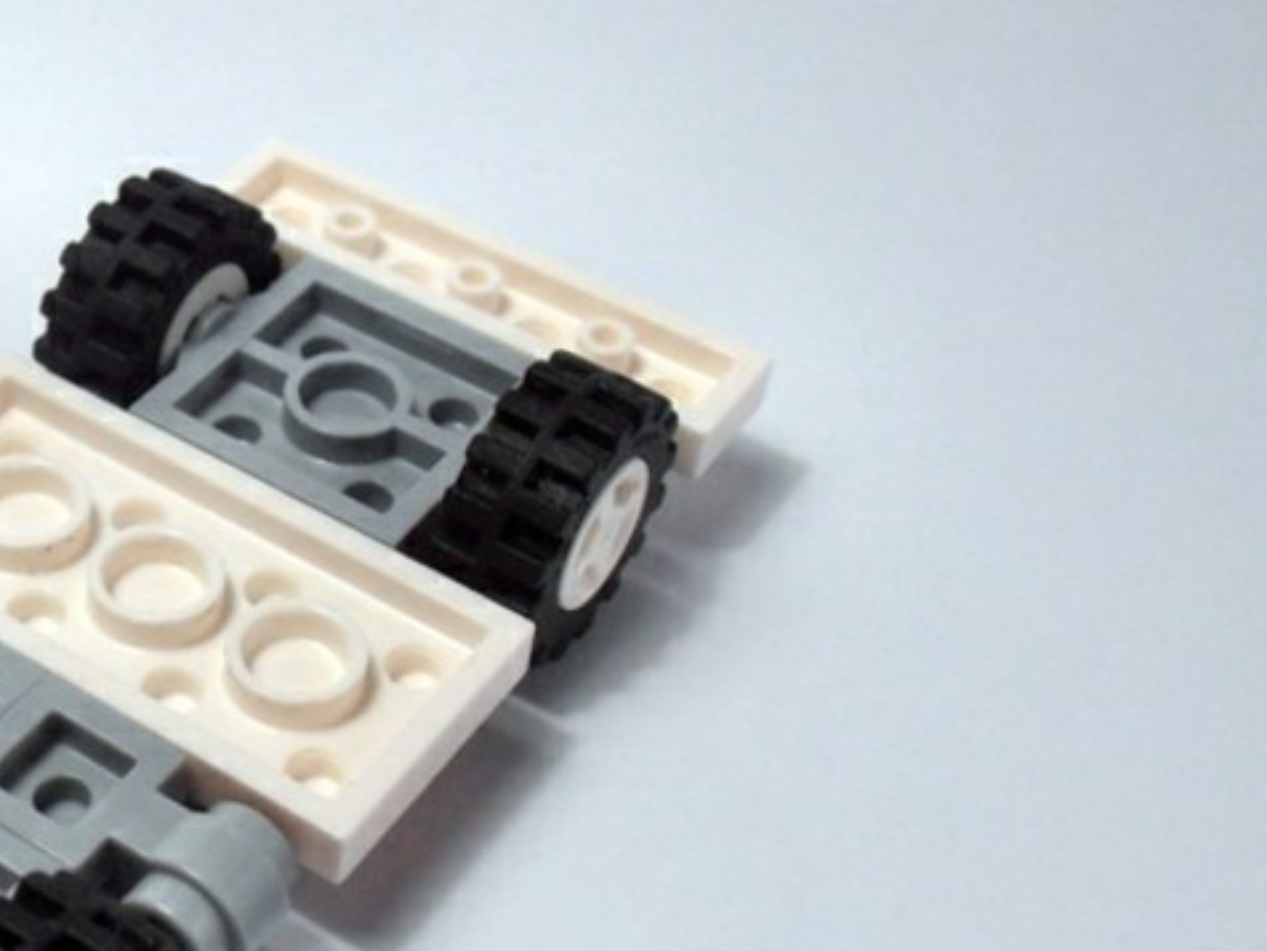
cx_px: 152
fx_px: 2562
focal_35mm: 70
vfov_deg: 21.0
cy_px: 601
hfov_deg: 26.9
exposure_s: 1/100
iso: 80
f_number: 3.9
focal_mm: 6.61
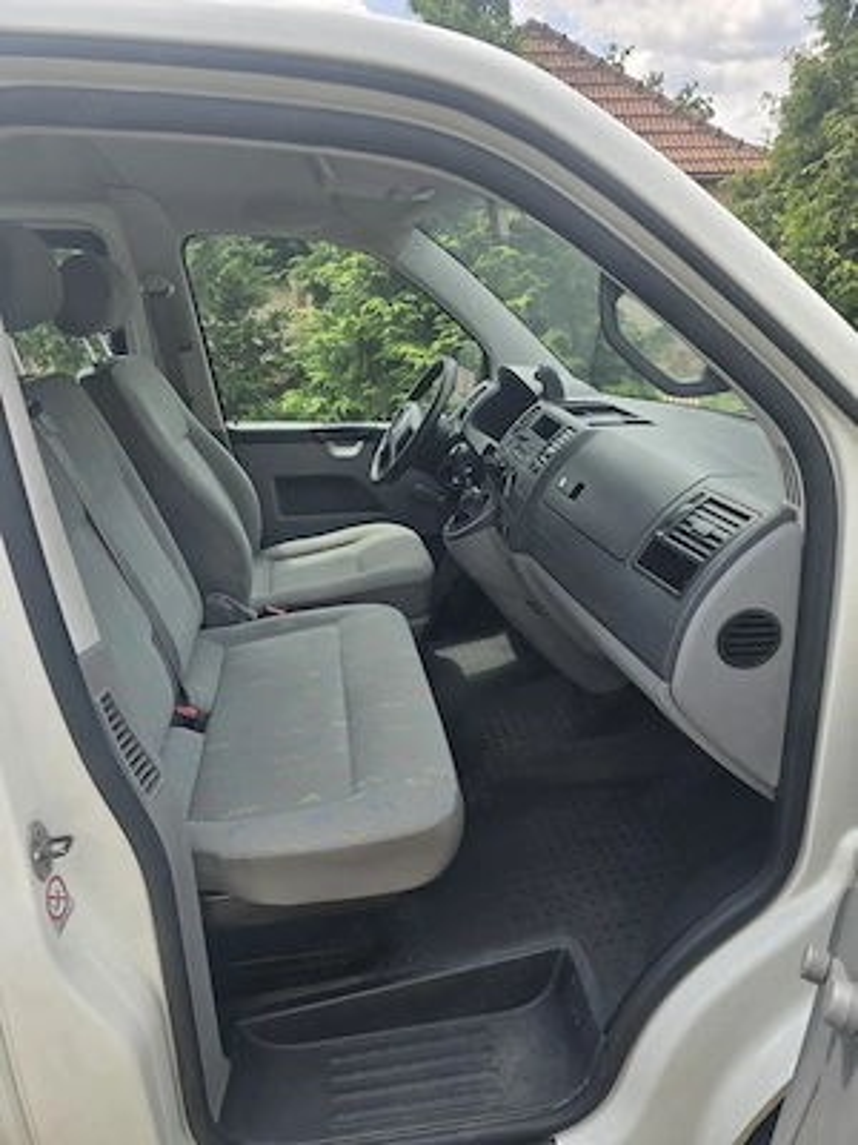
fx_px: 760
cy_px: 572
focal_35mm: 23
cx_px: 429
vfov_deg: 73.9
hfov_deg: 58.9
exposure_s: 1/352
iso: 12
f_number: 1.7
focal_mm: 6.3
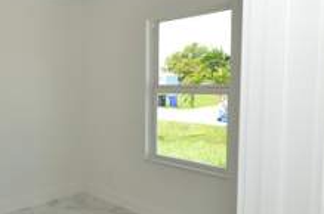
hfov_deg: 49.5
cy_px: 98
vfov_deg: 36.6
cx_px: 58
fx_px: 324
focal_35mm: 36
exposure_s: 1/125
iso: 160
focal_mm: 11
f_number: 5.6
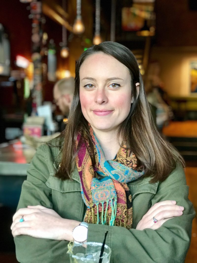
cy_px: 132
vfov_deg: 33.8
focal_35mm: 57
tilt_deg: -5.9
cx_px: 98
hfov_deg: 25.7
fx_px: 433
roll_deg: -0.2
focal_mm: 6.6
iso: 200
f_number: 2.8
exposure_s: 1/60
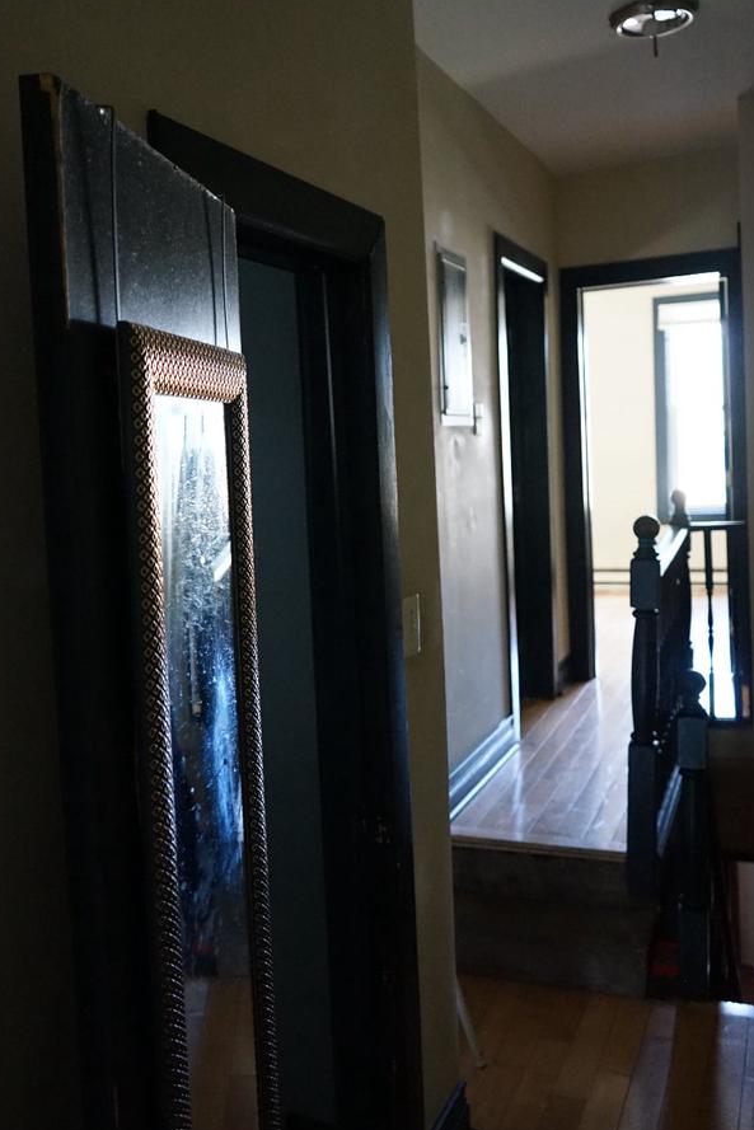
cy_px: 533
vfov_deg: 55.8
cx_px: 324
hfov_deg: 38.8
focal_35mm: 34
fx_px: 1068
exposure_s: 1/160
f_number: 3.5
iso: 6400
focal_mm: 28
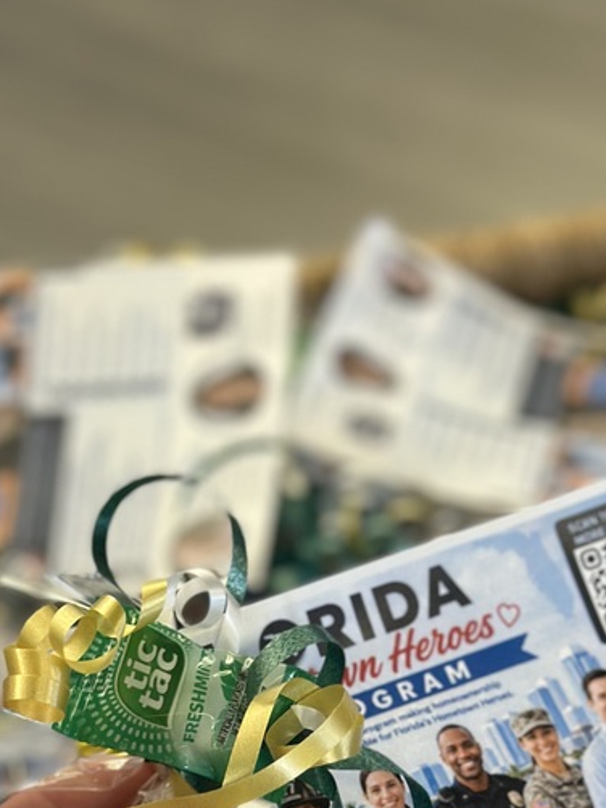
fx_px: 2289
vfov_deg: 19.6
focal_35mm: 98
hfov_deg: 15.1
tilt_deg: -47.1
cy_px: 752
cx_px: 305
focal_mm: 6.86
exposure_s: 1/60
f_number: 1.78
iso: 125
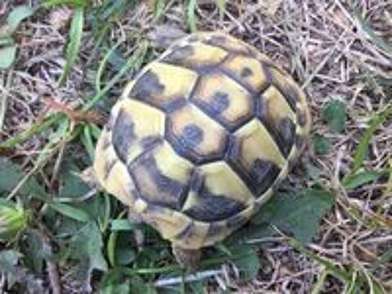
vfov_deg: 45.4
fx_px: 351
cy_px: 147
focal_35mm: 31
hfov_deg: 58.4
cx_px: 196
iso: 32
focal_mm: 3.3
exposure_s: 1/50
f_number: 2.4
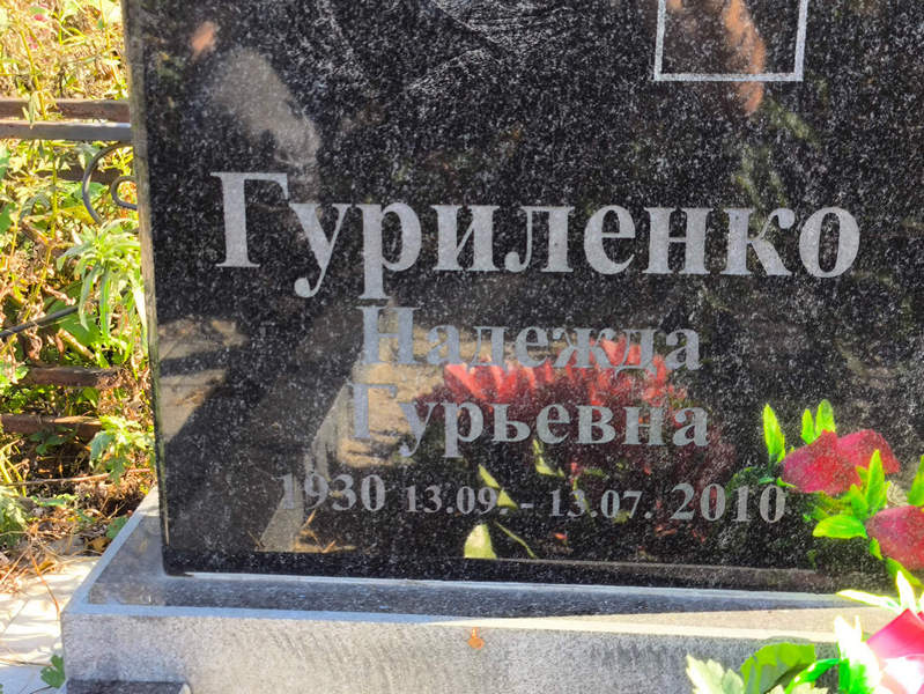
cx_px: 462
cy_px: 347
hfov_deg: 38.2
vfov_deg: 29.1
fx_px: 1335
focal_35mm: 50
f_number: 1.7
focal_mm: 4.71
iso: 50
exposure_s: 1/175
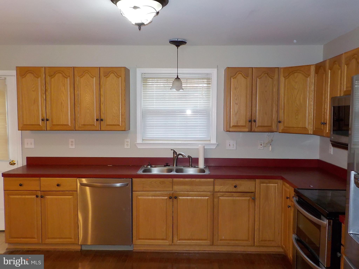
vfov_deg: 46.8
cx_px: 180
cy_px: 134
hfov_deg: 60.0
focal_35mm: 30
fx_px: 311
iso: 220
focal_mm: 4.1
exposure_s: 1/30
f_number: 3.3
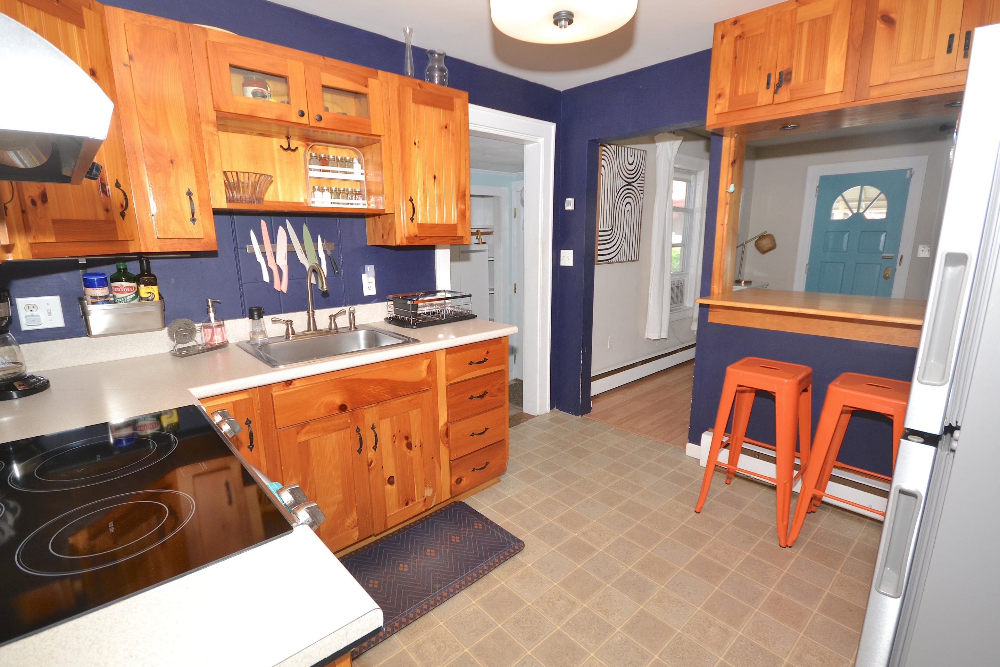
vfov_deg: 73.7
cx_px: 506
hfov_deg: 96.7
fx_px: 444
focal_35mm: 16
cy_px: 329
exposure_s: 1/60
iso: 400
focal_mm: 10
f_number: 5.6
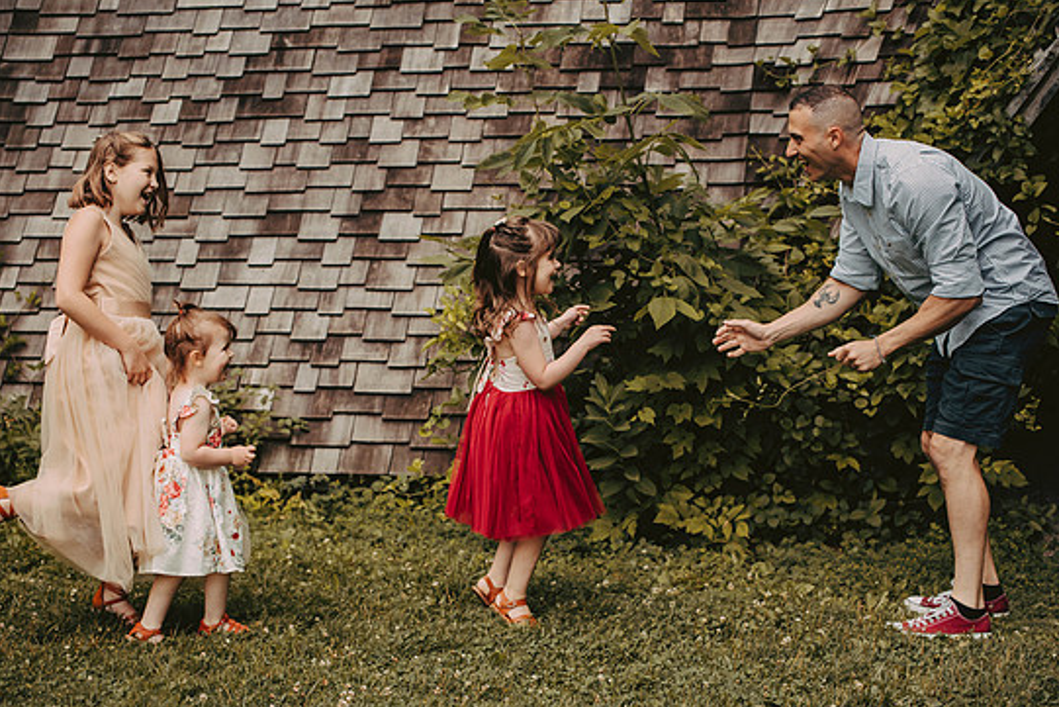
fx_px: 2207
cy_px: 373
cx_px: 530
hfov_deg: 27.0
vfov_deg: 18.2
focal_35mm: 75
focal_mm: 70
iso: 640
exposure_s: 1/2000
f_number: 2.8
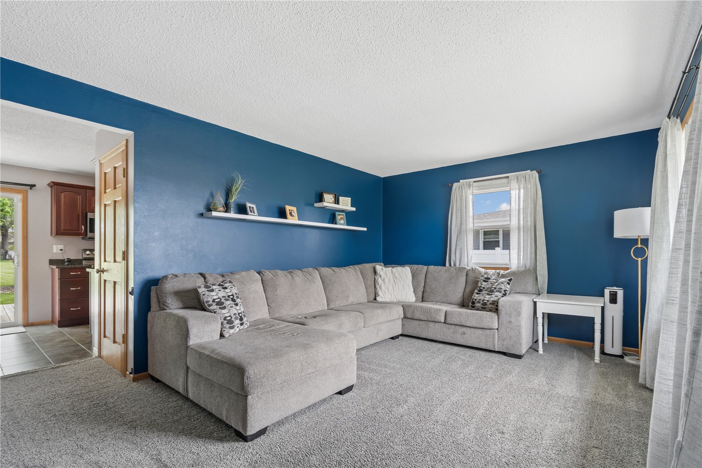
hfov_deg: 96.7
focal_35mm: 16
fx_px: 312
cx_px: 351
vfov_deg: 73.7
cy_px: 234
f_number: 8
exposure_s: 1/30
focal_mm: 16
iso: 400
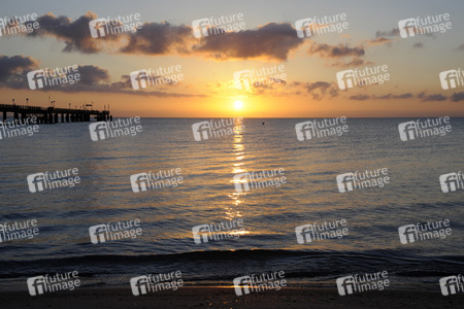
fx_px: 619
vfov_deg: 28.1
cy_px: 154
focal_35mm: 48
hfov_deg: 41.1
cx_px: 232
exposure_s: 1/400
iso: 400
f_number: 10
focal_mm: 48
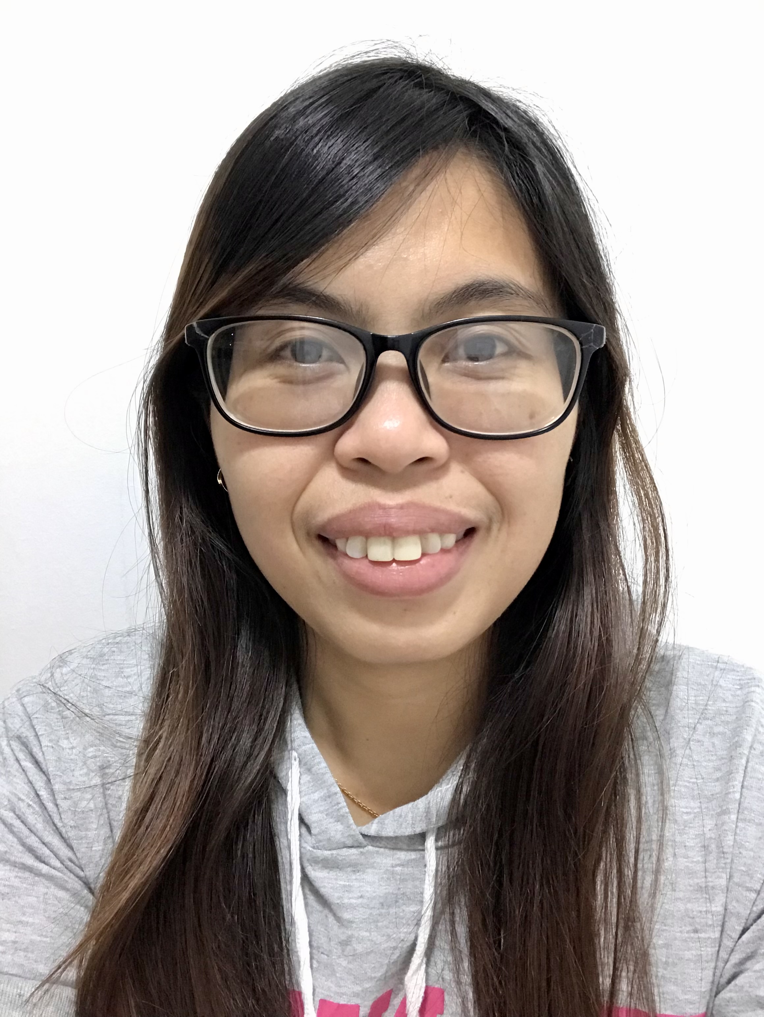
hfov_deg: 44.2
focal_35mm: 32
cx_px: 382
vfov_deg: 56.8
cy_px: 508
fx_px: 941
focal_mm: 2.87
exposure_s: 1/30
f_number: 2.2
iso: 125
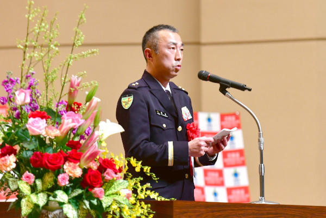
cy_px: 109
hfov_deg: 11.4
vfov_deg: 7.6
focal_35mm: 180
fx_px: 1630
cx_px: 163
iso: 1600
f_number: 5
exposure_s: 1/160
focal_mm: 180
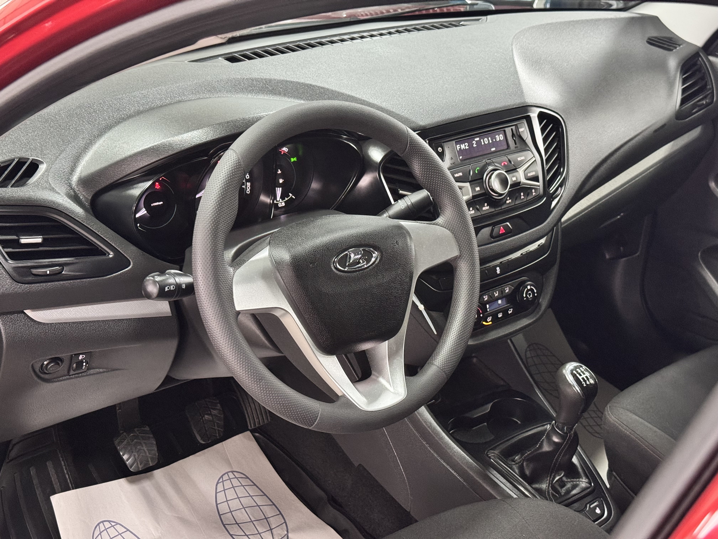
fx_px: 996
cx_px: 359
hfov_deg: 39.7
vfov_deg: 30.3
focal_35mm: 48
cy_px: 270
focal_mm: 6.76
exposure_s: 1/40
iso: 500
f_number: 1.78
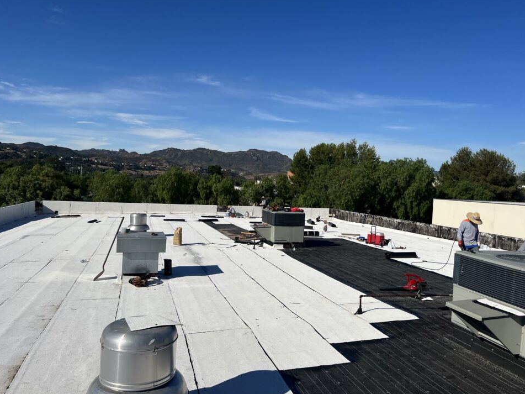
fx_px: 425
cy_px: 197
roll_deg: -3.0
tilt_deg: -2.2
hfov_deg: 63.4
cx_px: 277
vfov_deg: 49.7
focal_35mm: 28
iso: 50
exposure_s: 1/12658
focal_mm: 5.7
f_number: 1.5
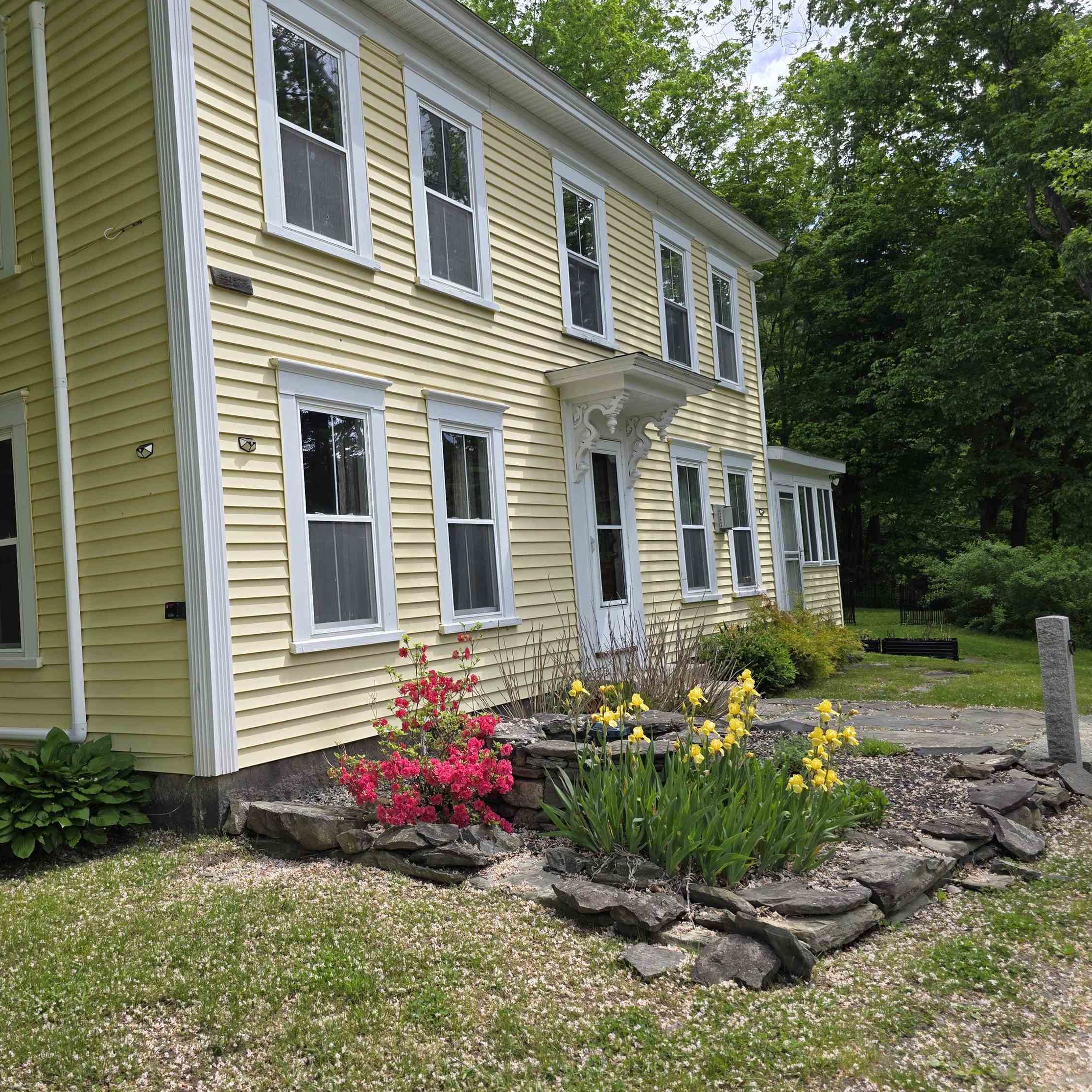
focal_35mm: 28
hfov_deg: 56.0
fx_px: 999
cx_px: 355
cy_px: 528
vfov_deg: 57.3
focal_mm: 6.3
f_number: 1.7
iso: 80
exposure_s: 1/1859
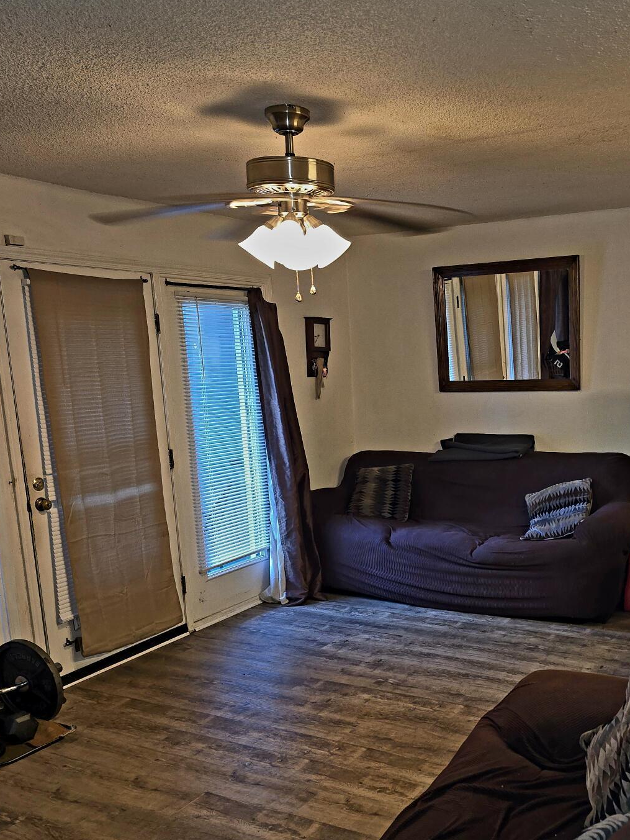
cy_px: 518
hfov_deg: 41.2
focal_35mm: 34
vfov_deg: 53.4
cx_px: 427
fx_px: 825
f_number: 1.7
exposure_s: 1/24
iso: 125
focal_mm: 6.3
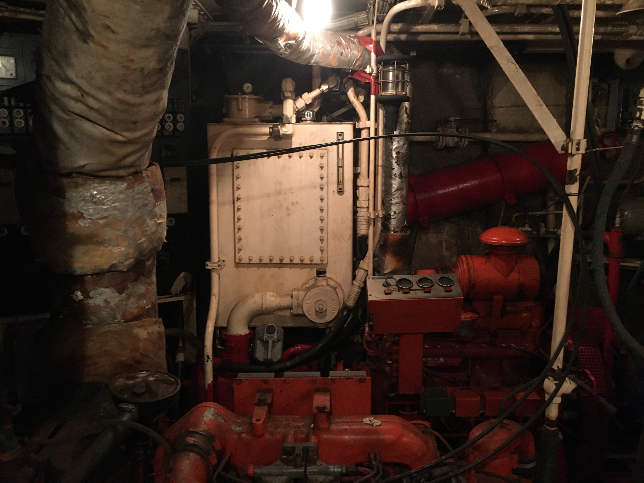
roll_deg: +0.8
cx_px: 322
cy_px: 242
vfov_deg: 48.2
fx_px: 540
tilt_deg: -11.3
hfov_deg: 61.7
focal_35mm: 29
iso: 400
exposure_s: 1/17
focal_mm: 4.15
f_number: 2.2
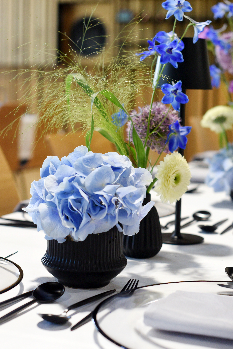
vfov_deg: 27.0
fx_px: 728
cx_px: 116
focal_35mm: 75
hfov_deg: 18.2
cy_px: 174
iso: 640
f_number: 3.2
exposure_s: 1/125
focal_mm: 50
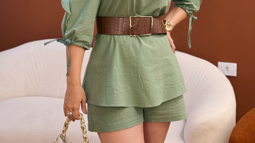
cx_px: 127
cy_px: -4
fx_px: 473
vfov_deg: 16.8
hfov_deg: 30.2
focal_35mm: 70
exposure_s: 1/60
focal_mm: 6.76
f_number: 1.78
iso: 125
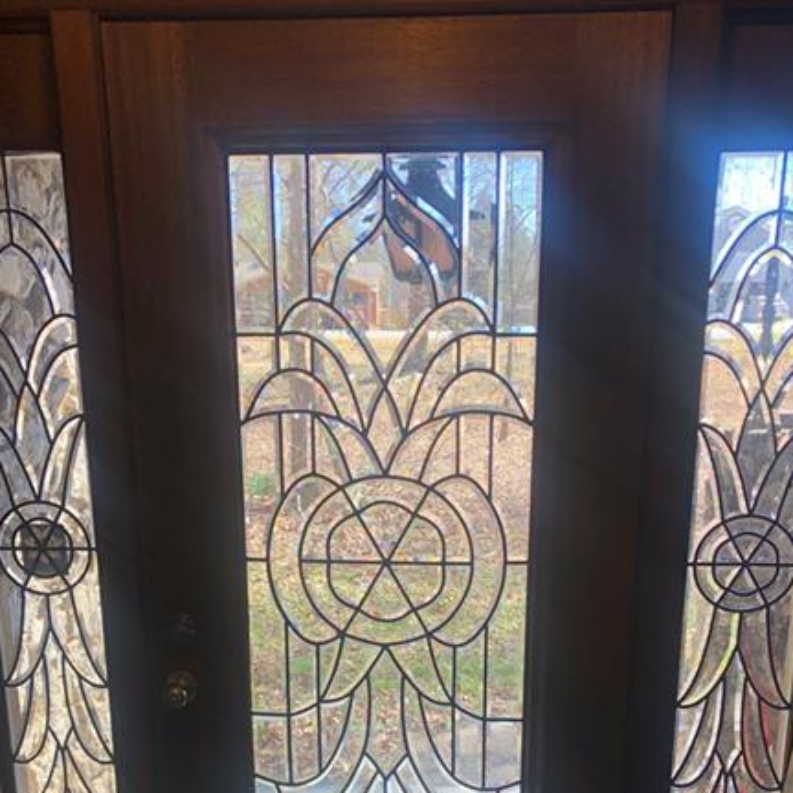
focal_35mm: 44
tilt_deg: -18.4
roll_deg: +0.5
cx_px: 406
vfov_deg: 36.9
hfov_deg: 38.3
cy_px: 644
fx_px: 1140
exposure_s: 1/144
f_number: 1.8
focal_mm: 3.99
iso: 20
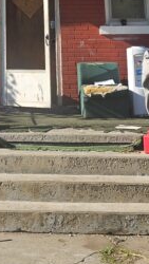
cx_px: -12
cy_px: -30
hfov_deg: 15.3
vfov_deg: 25.4
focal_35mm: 77
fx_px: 540
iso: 10
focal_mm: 6.3
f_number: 1.7
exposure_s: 1/385
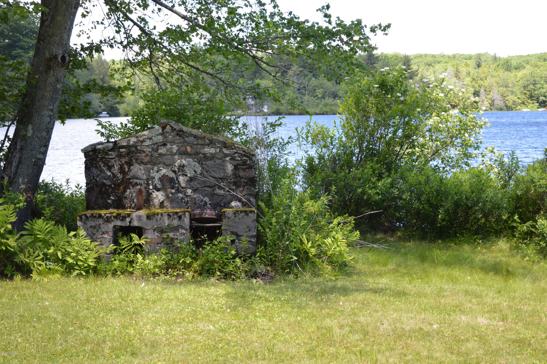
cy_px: 182
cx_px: 274
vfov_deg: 22.6
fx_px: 911
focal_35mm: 60
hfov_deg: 33.4
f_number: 5.6
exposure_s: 1/125
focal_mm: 40
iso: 160
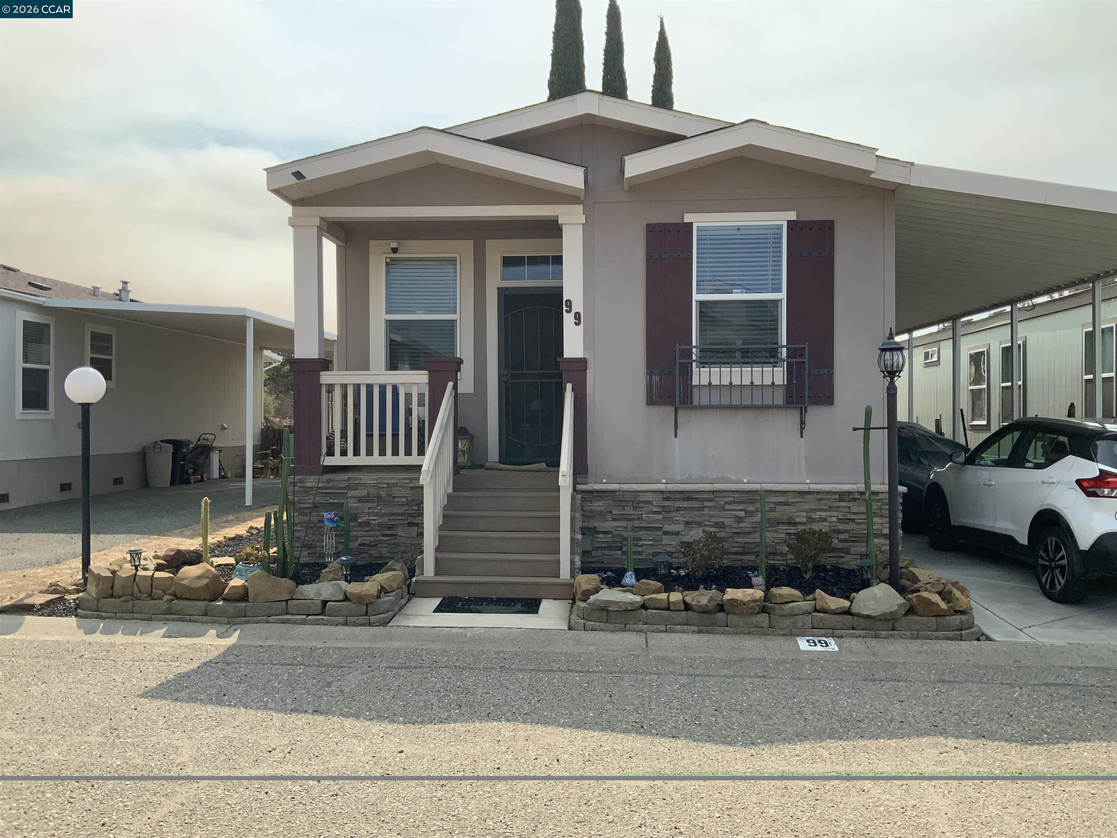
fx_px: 936
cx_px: 558
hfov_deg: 61.7
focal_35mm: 29
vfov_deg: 48.2
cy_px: 419
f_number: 1.8
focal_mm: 3
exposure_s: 1/2058
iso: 20
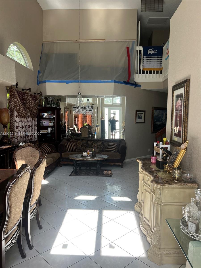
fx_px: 201
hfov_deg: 53.1
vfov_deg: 67.3
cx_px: 100
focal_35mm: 26
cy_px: 134
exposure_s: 1/128
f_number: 1.5
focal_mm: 5.7
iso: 32
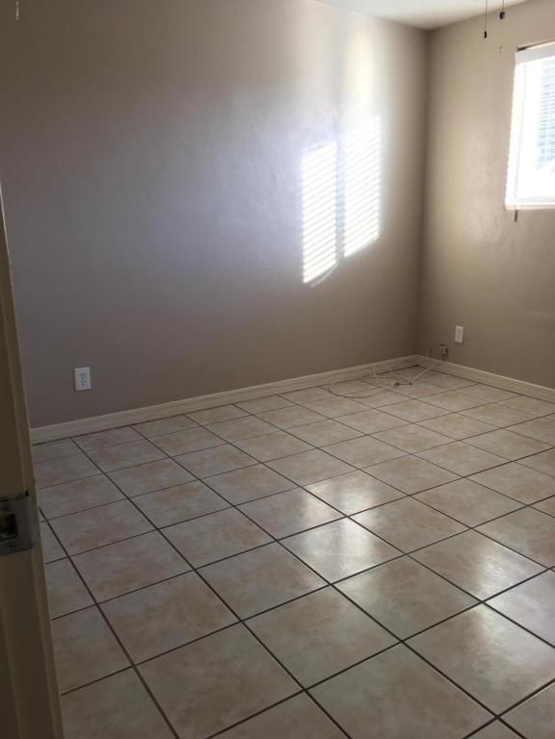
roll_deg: +1.0
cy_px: 370
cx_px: 278
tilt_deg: -13.2
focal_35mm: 29
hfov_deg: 48.2
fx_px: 620
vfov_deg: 61.7
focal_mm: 4.15
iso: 32
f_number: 2.2
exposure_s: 1/30
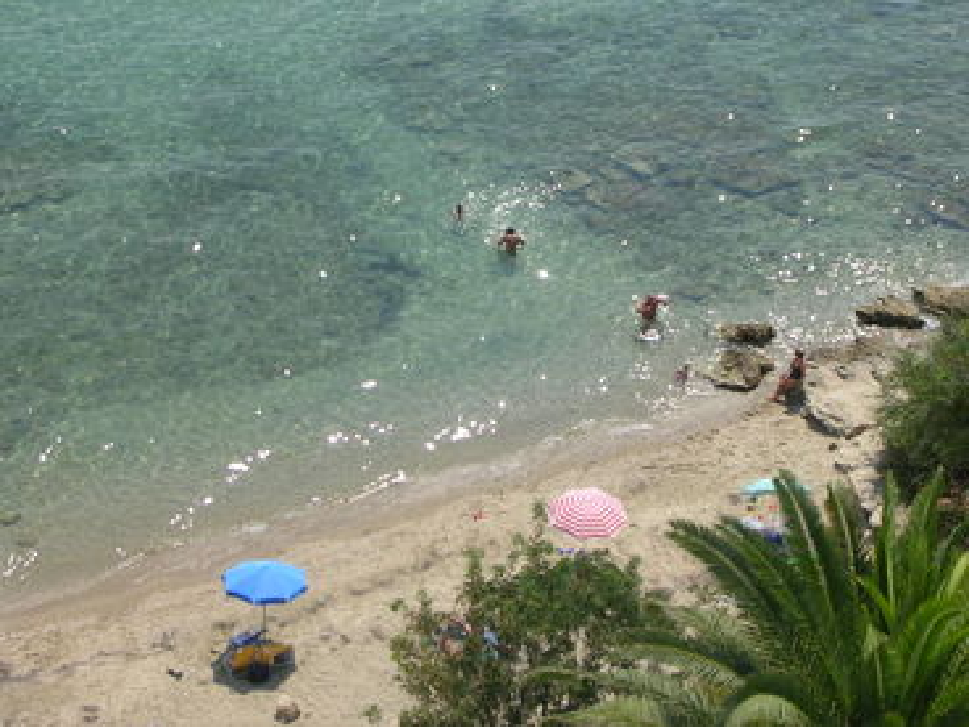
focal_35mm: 81
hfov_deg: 24.1
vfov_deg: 18.2
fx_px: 2267
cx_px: 484
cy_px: 364
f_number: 4
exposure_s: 1/647
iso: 50
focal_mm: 12.3
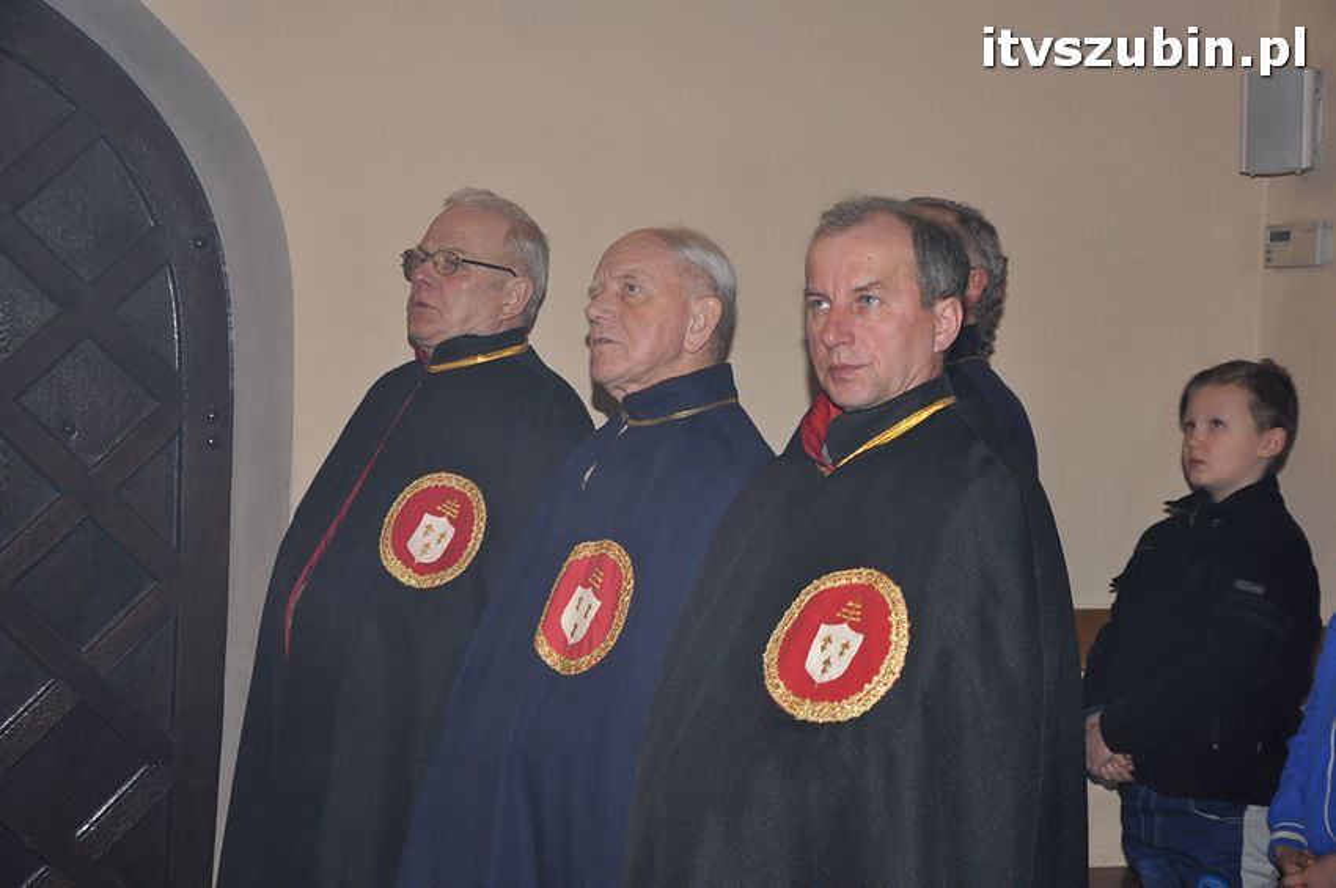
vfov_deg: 18.9
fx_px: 2669
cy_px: 444
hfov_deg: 28.1
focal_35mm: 72
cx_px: 668
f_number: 5.6
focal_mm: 48
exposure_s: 1/60
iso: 800
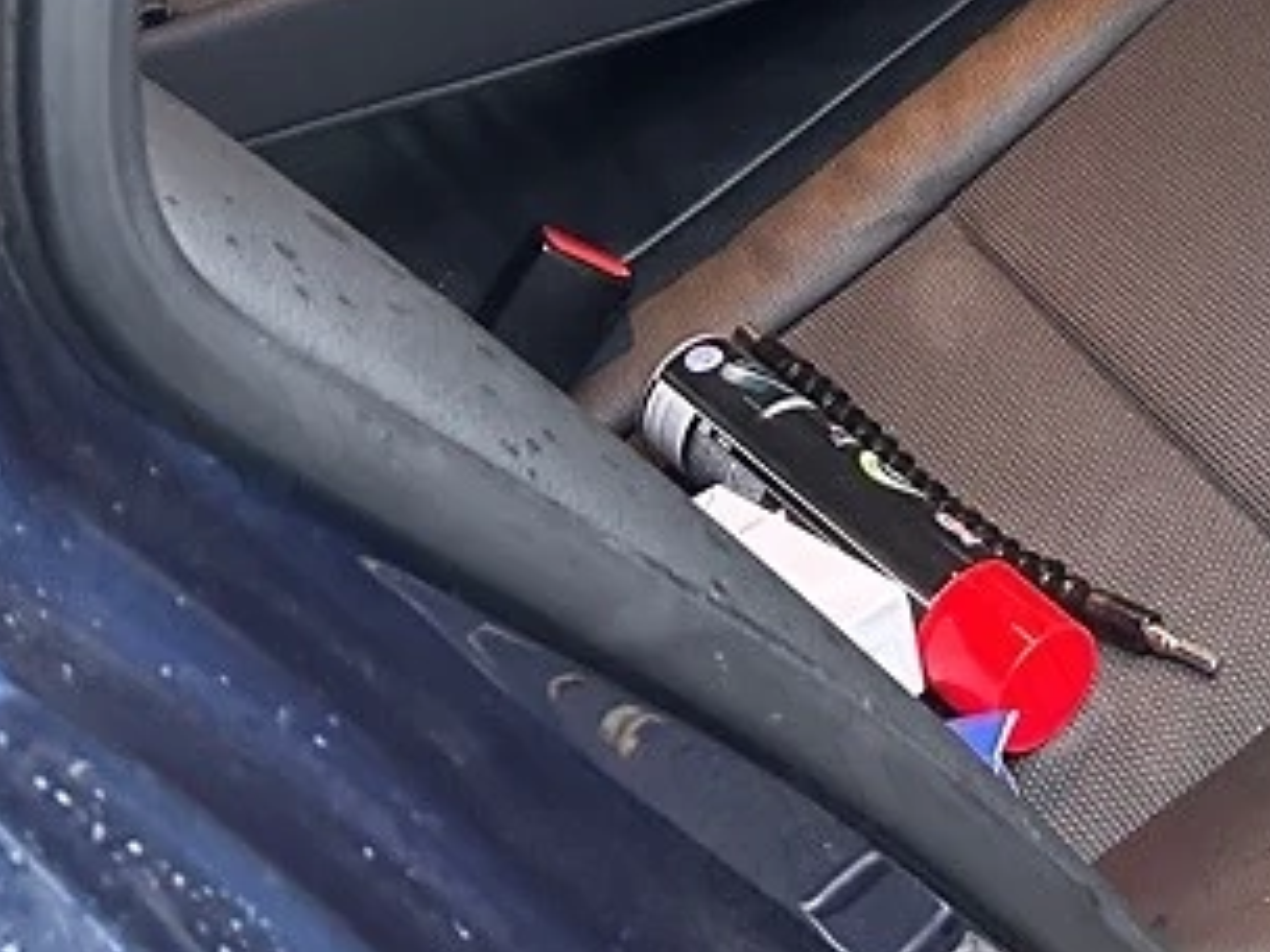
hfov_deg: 23.3
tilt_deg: -25.1
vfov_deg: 17.0
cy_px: -447
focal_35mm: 79
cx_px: 1383
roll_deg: -1.5
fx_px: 2898
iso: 1000
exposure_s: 1/33
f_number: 1.78
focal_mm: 6.86
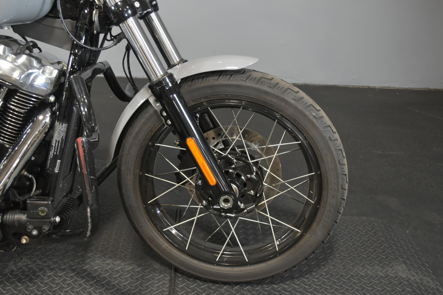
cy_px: 148
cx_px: 222
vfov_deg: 36.9
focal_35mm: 36
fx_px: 443
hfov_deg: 53.1
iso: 1600
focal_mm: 24
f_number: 4
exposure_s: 1/30
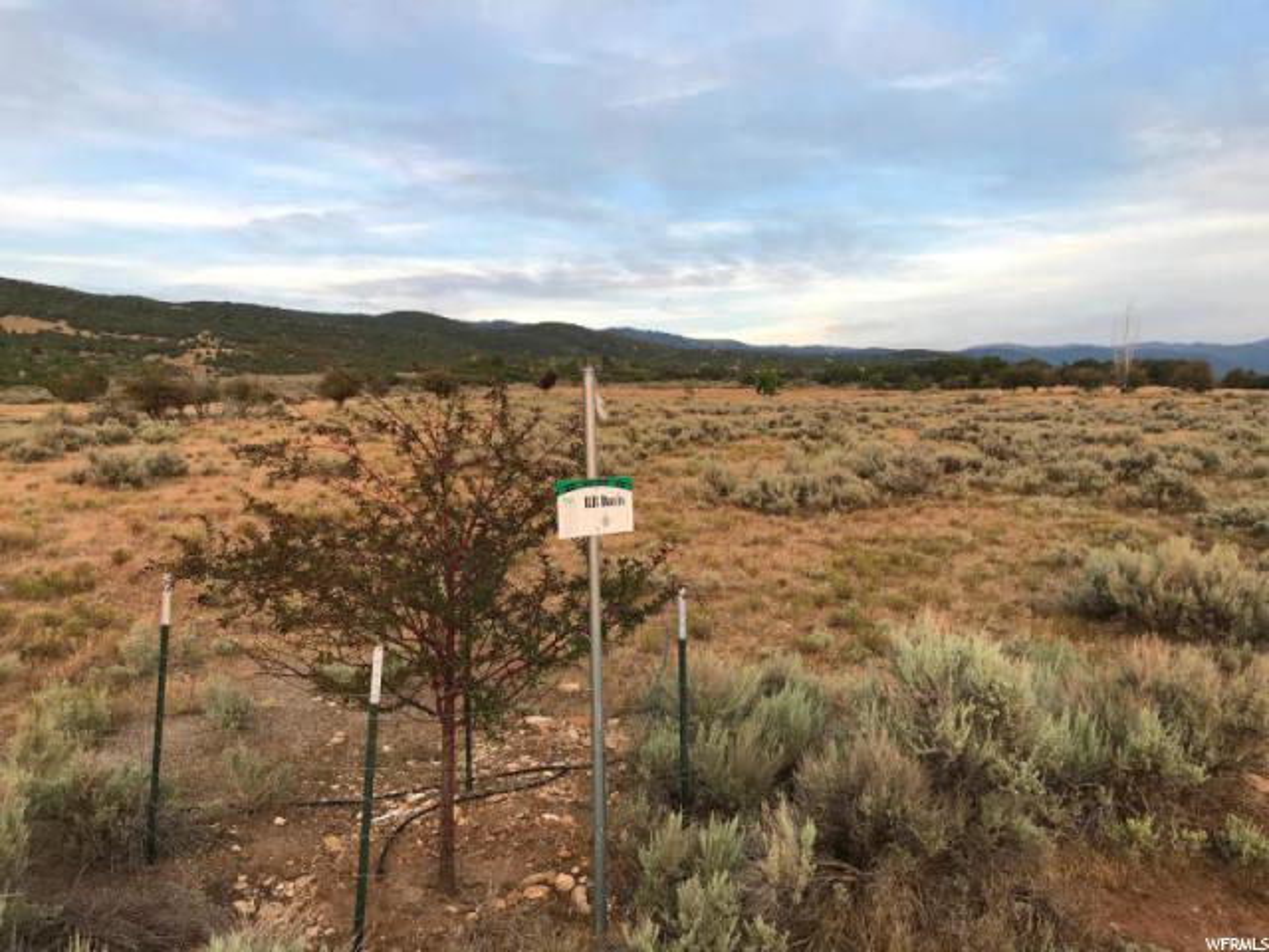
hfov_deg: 63.4
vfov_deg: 49.7
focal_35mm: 28
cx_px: 634
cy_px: 476
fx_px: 1026
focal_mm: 3.99
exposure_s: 1/113
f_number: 1.8
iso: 20
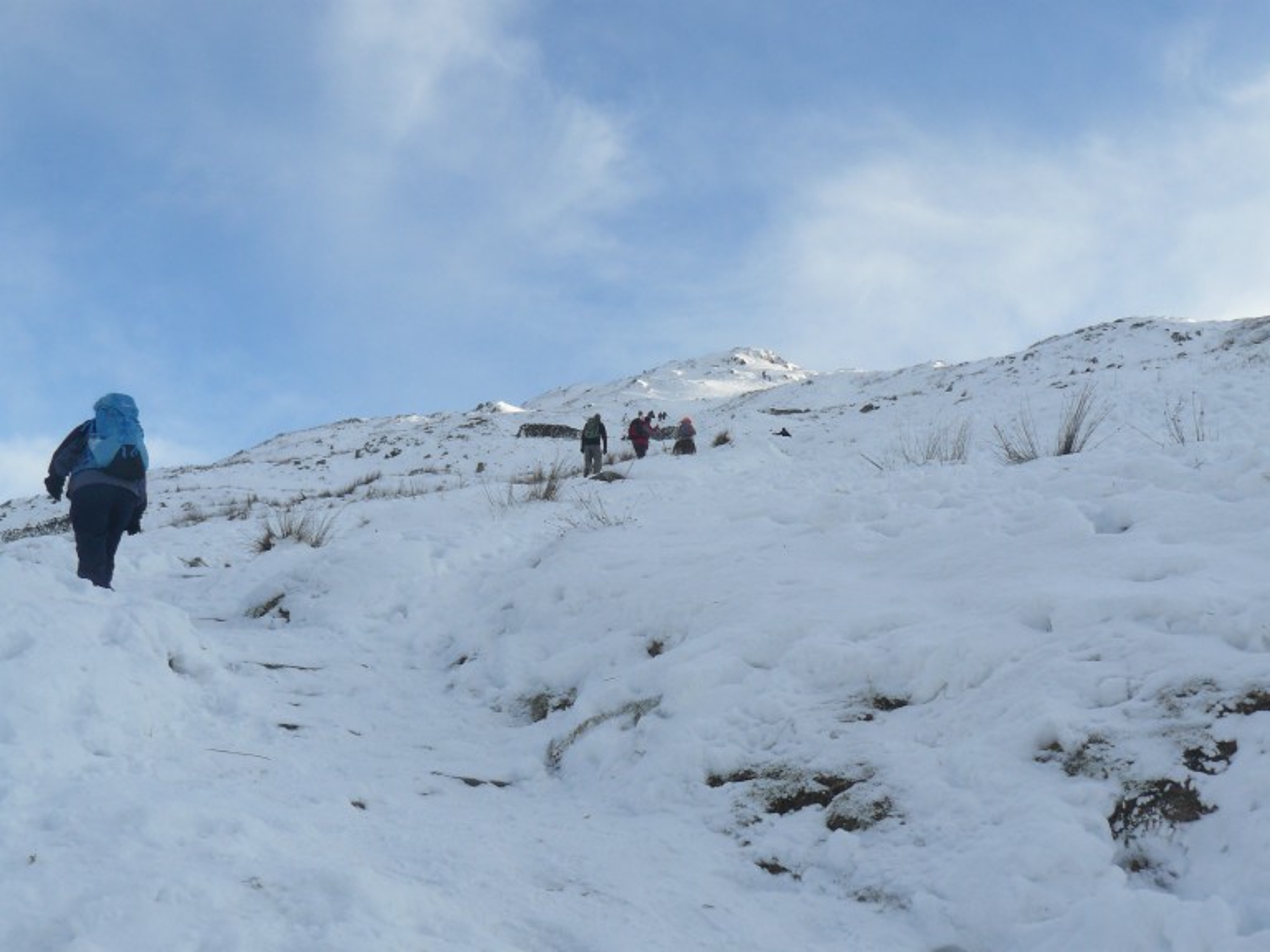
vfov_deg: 39.7
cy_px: 476
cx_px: 635
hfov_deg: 51.4
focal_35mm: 36
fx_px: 1321
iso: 100
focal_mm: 6
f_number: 5.6
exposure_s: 1/400
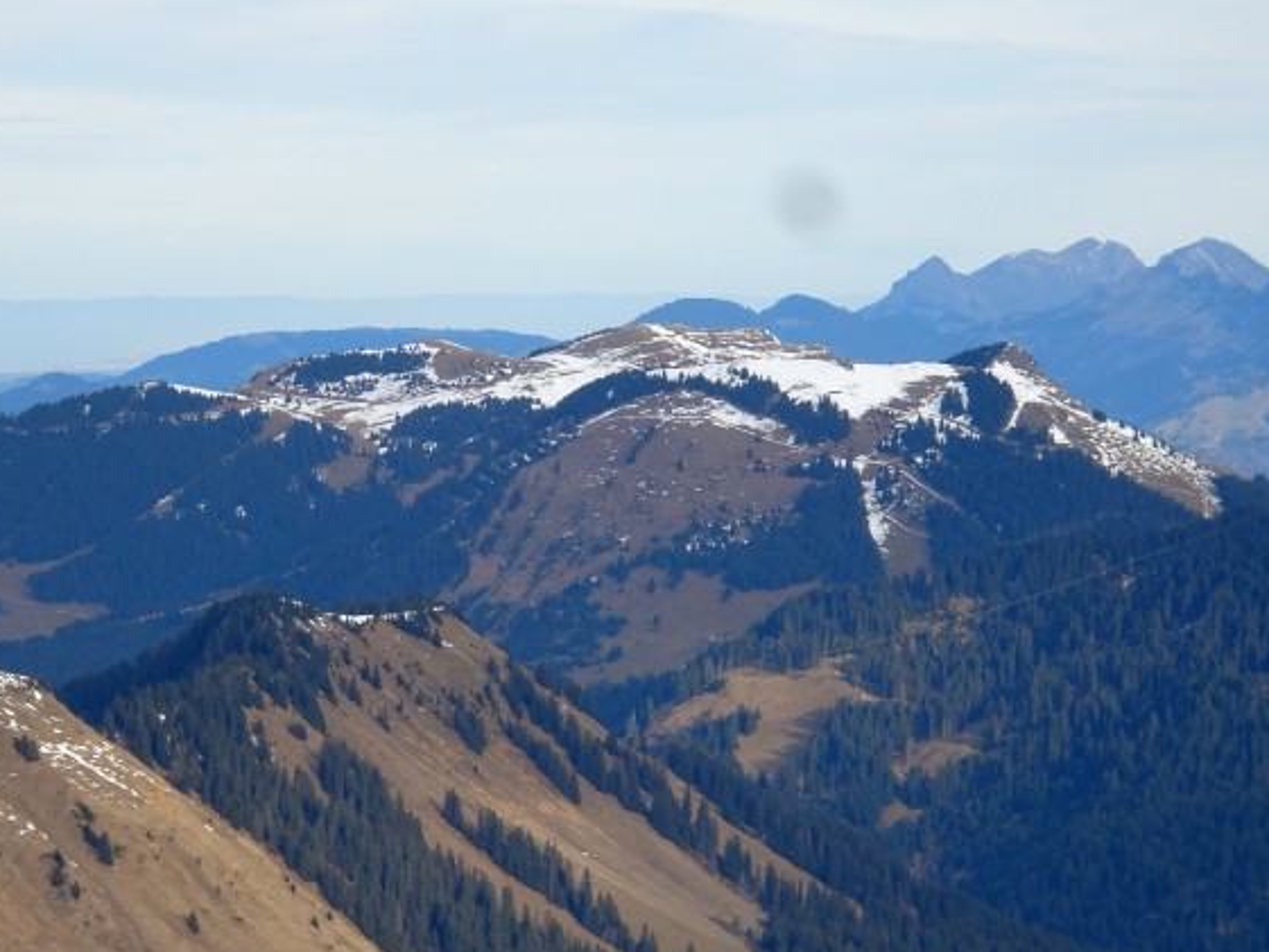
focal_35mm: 164
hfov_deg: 12.0
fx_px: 6013
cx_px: 599
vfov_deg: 9.0
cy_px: 638
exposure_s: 1/250
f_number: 5.6
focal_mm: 19.68
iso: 80
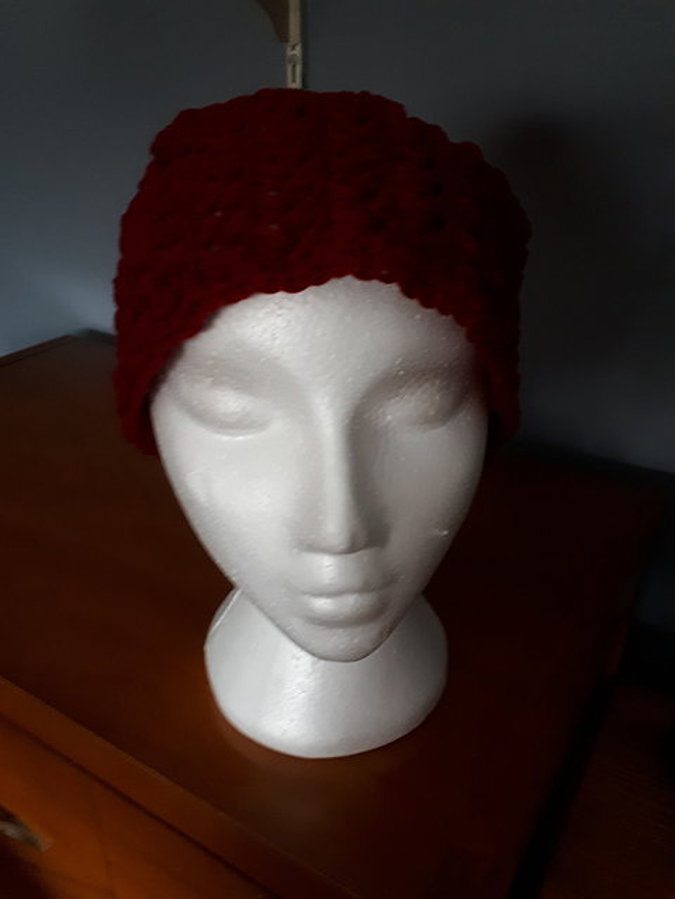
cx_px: 338
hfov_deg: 51.4
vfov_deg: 65.3
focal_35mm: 27
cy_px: 450
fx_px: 702
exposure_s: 1/17
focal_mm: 3.6
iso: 320
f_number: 1.9
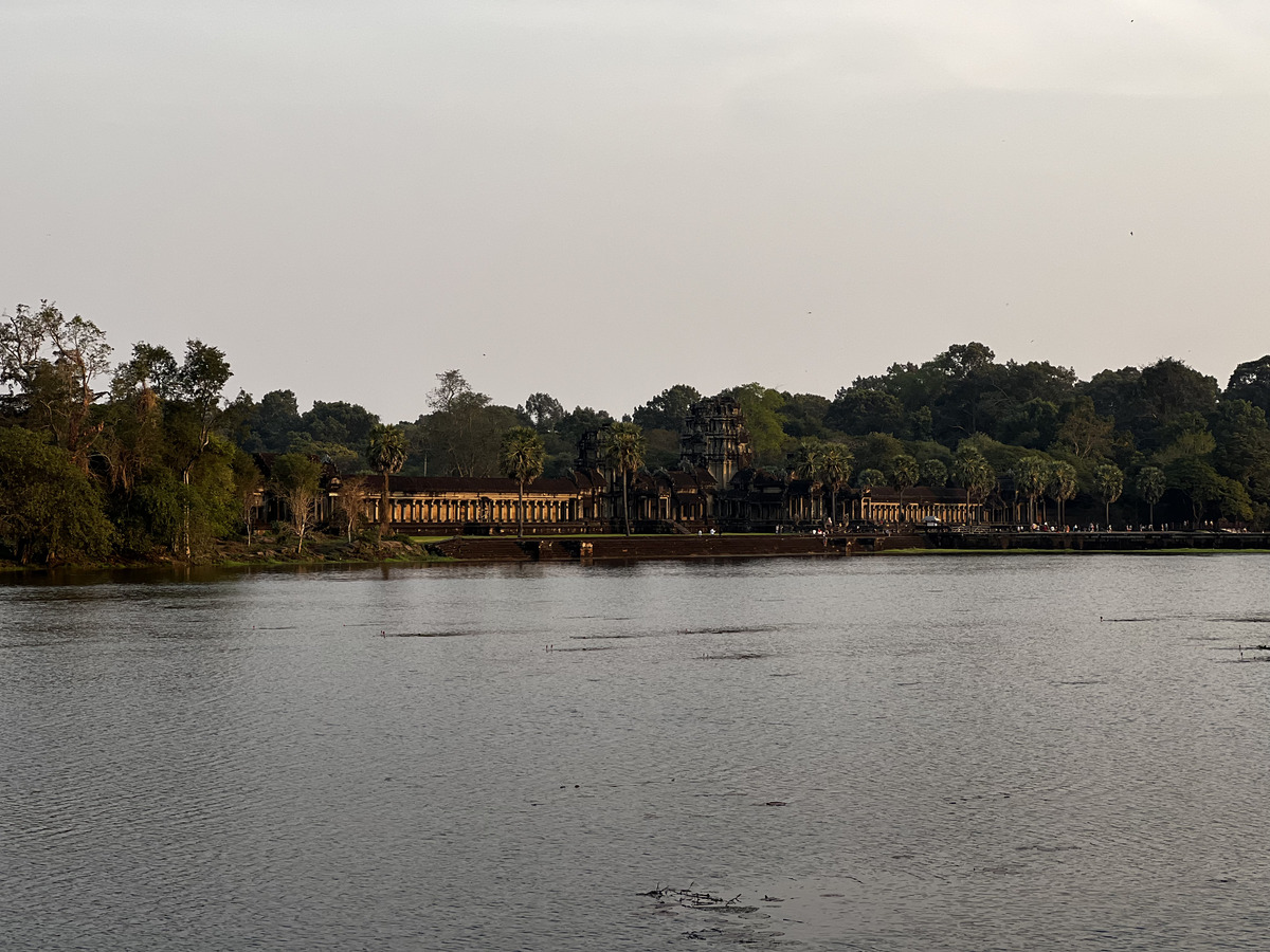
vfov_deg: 19.1
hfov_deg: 25.3
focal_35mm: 77
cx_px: 635
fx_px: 2825
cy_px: 476
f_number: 2.8
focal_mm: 9
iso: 32
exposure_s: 1/215
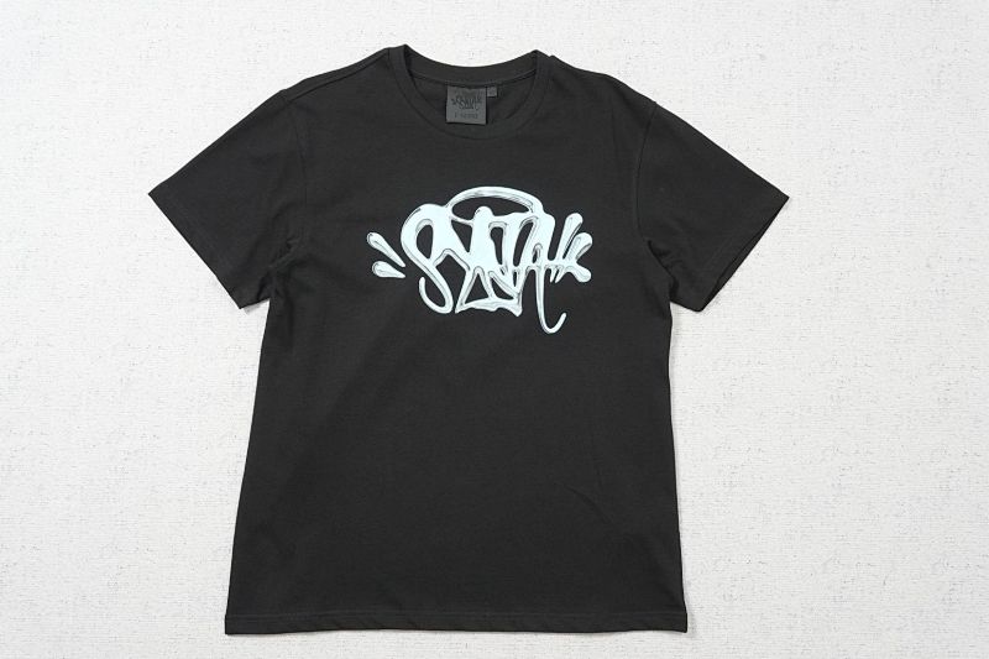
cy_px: 330
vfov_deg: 36.9
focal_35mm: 36
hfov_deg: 53.1
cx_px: 494
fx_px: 989
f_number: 10
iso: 1600
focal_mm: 24
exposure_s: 1/80
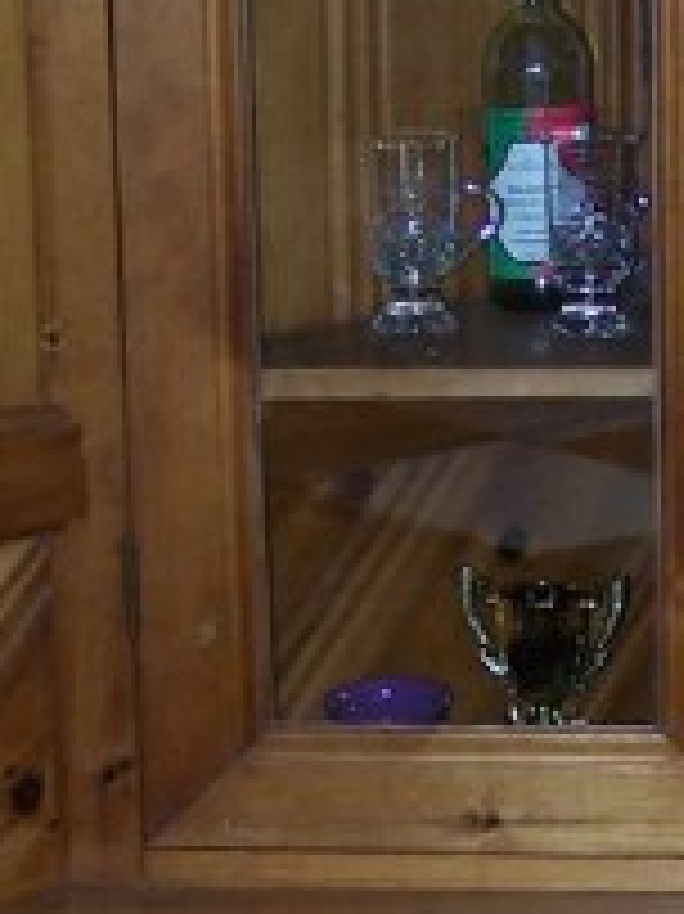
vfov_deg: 13.7
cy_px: 603
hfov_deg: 10.2
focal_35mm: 144
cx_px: 756
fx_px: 3798
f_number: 2.8
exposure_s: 1/60
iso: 140
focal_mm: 6.3
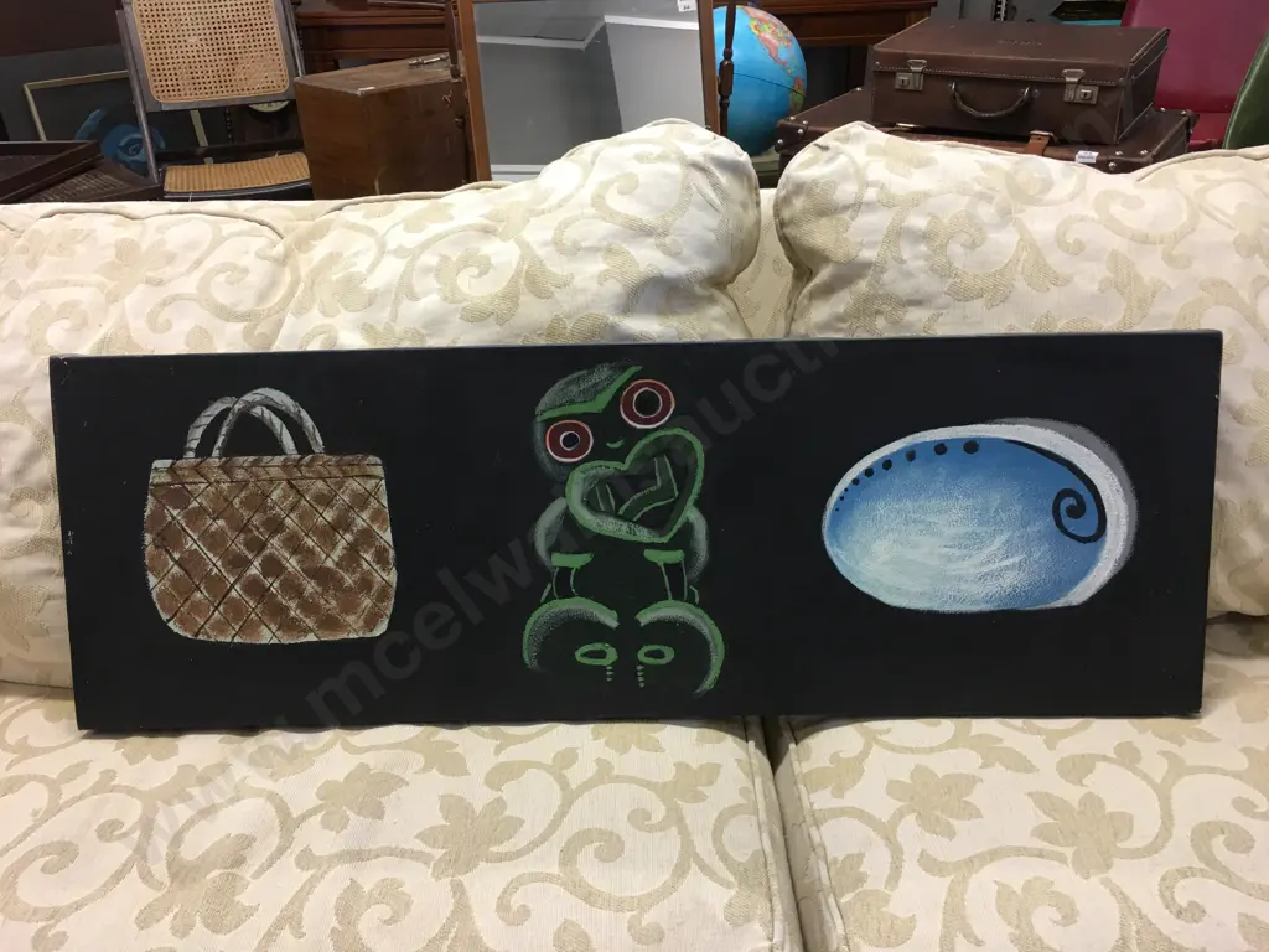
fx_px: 1063
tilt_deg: -28.3
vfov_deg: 48.2
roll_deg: +1.6
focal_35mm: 29
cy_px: 476
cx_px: 634
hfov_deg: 61.7
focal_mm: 4.15
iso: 32
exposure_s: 1/17
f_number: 2.2
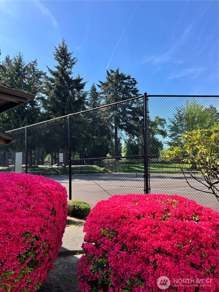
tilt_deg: +5.9
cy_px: 146
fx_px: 219
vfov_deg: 67.3
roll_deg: +0.7
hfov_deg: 53.1
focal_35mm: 26
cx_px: 110
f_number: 1.5
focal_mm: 5.7
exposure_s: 1/2299
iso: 50
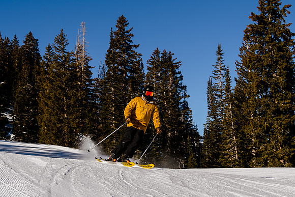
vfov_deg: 20.0
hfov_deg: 29.6
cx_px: 147
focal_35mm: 68
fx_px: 559
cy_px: 111
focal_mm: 32
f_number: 6.3
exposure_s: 1/1000
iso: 160
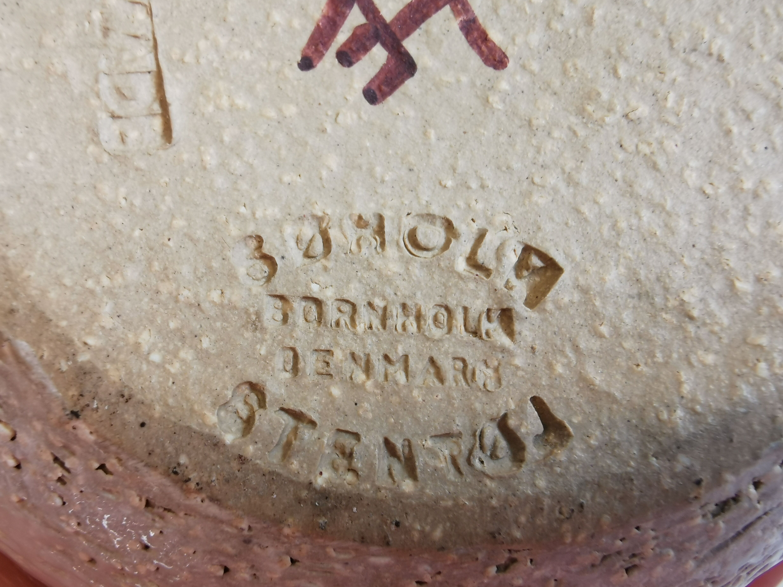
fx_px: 611
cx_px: 386
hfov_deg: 65.3
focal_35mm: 27
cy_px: 298
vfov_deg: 51.4
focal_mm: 2.35
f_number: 2.2
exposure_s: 1/50
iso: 64
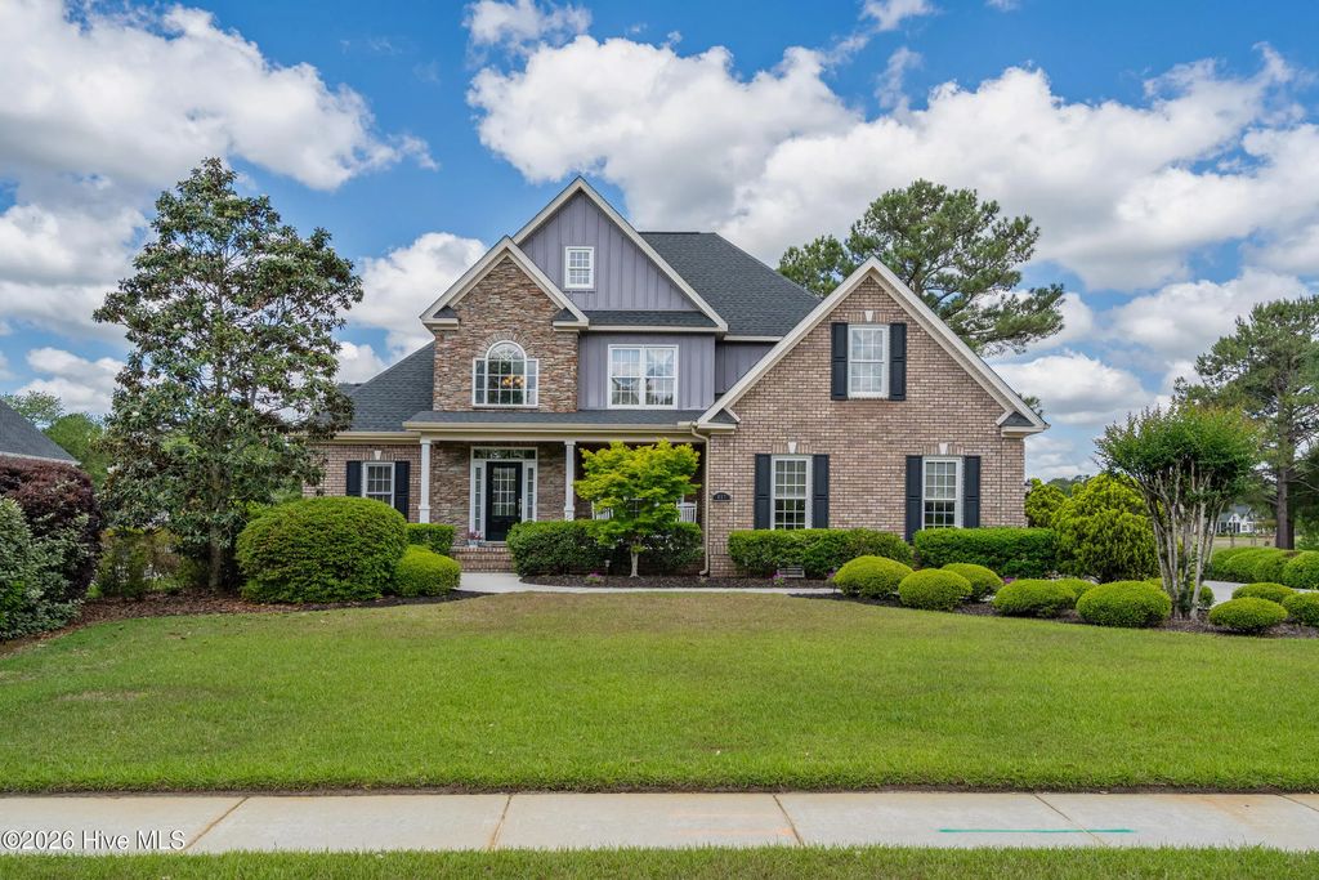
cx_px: 660
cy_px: 440
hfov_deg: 71.5
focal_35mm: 25
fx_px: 916
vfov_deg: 51.3
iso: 500
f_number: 8
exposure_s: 1/1000
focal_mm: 25
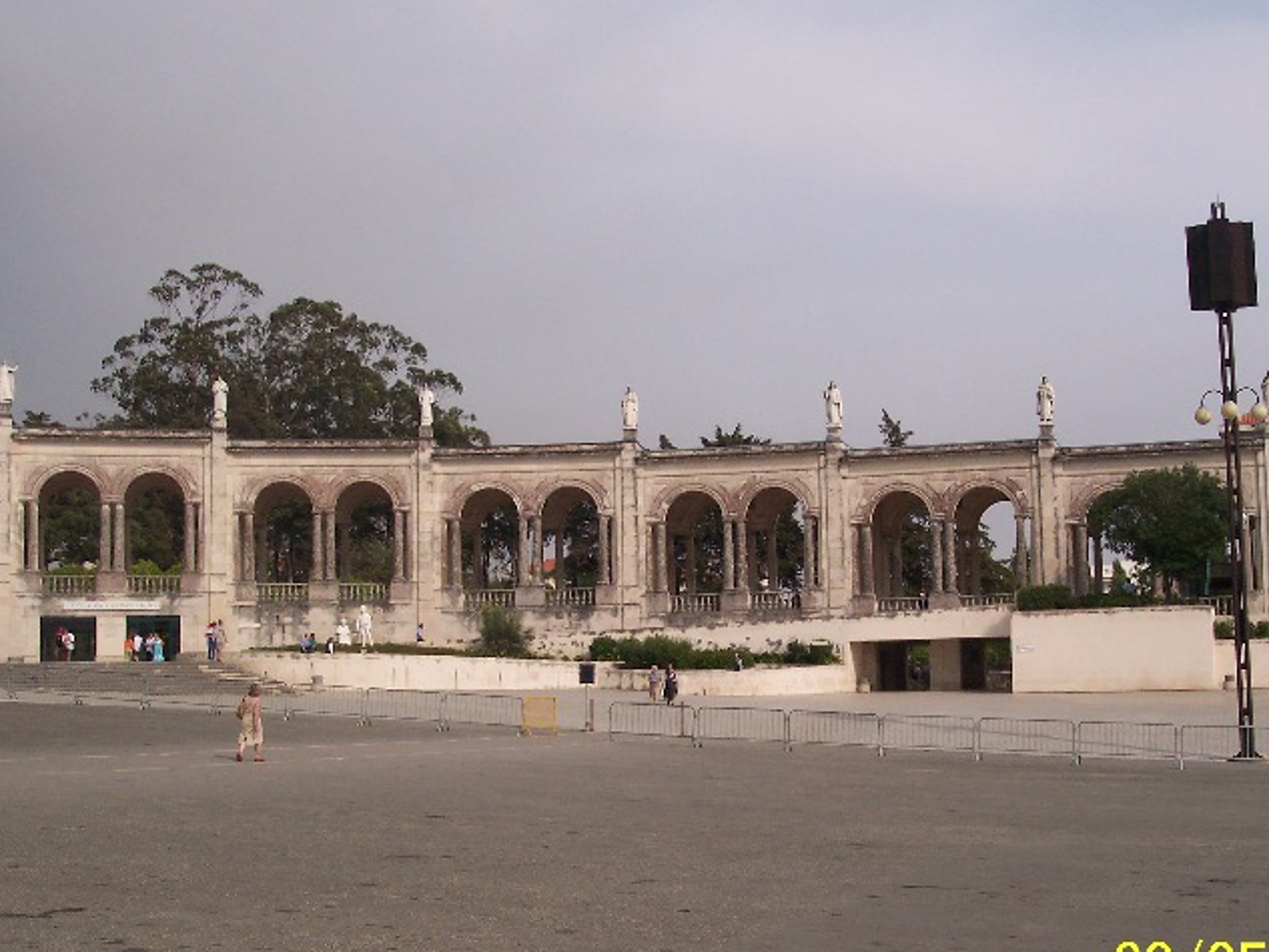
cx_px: 702
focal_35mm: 48
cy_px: 515
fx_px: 1760
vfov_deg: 30.3
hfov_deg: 39.6
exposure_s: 1/700
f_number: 4.8
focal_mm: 8
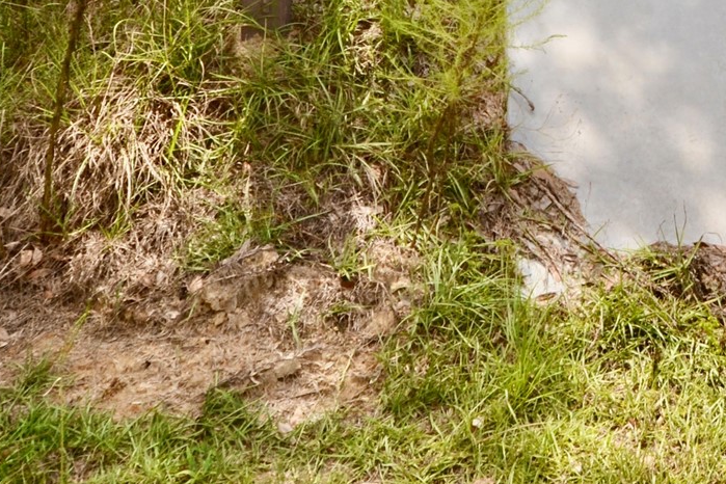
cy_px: -230
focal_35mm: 89
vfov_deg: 14.5
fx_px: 1786
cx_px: 815
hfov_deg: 21.7
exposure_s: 1/200
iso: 100
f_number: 9
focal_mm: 19
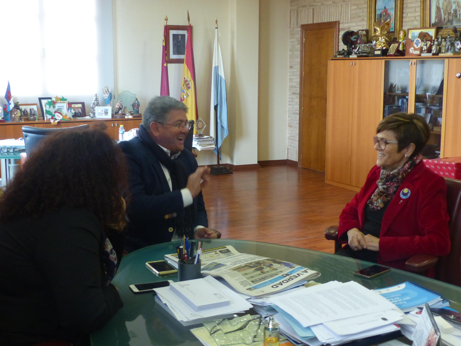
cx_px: 230
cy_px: 173
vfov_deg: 29.7
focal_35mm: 49
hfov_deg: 38.9
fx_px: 653
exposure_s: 1/30
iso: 400
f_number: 2.8
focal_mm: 8.7
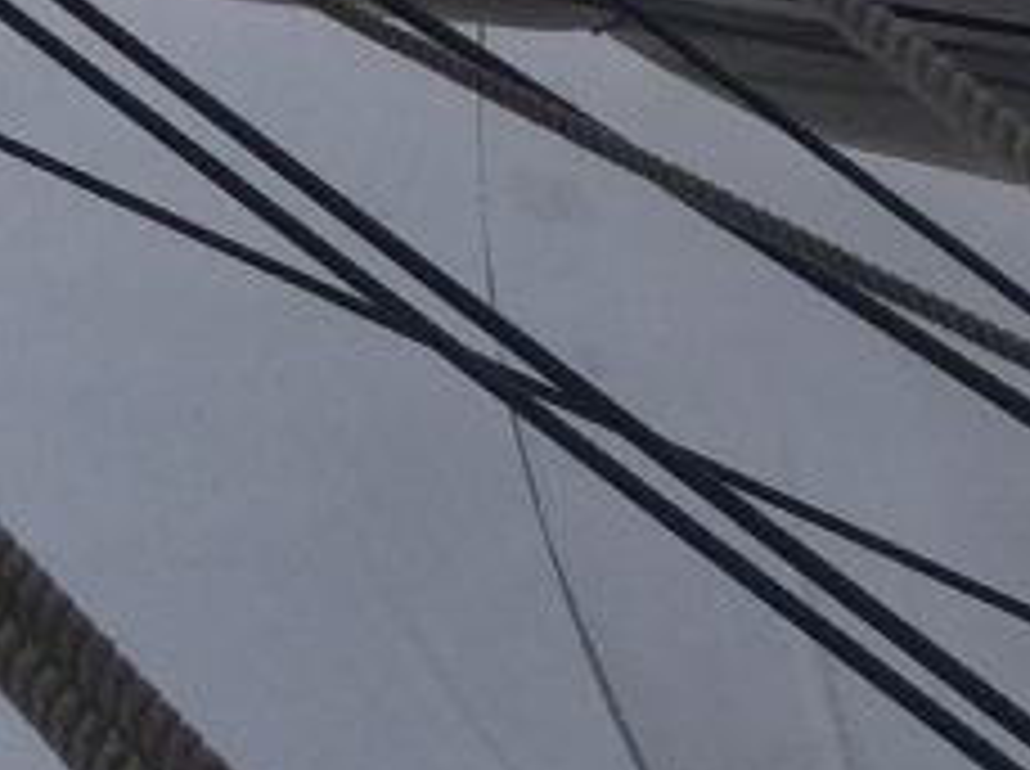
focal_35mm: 203
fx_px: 6031
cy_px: 612
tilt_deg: +65.0
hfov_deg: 8.5
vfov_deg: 7.3
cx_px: -1804
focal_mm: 4.15
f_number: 2.2
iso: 32
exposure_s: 1/898
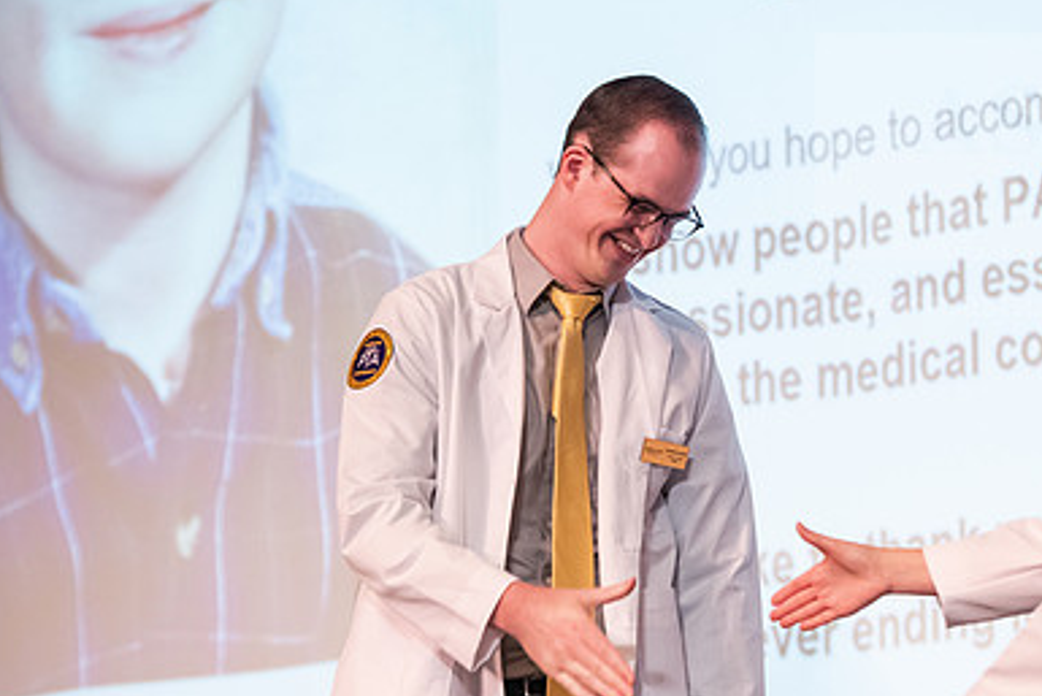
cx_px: 733
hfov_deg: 11.3
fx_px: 5241
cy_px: 362
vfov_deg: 7.6
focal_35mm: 181
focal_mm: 120
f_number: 3.2
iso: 4000
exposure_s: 1/200
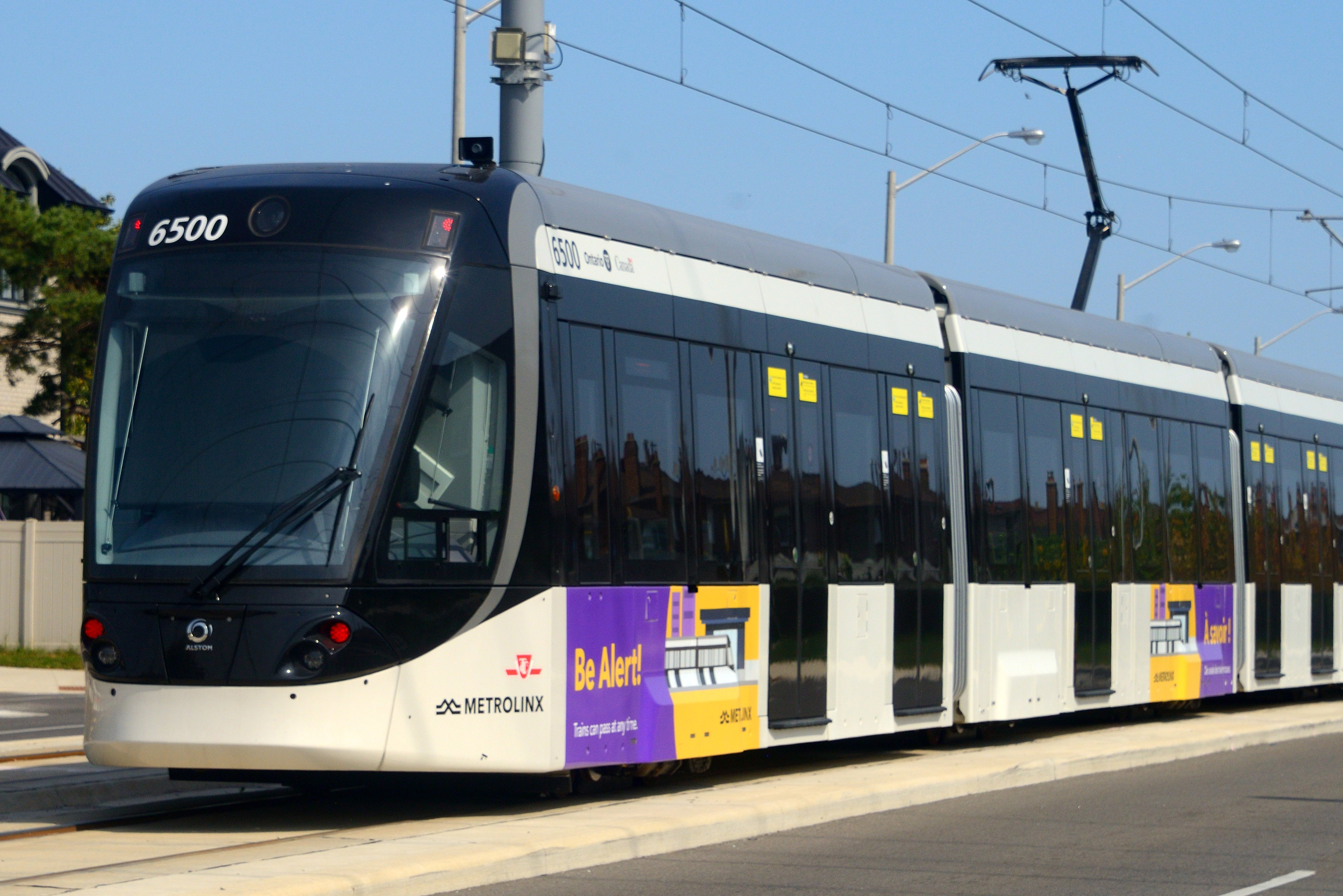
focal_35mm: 142
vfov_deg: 9.7
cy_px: 489
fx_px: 5298
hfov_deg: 14.4
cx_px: 637
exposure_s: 1/2000
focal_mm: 85
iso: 400
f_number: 9
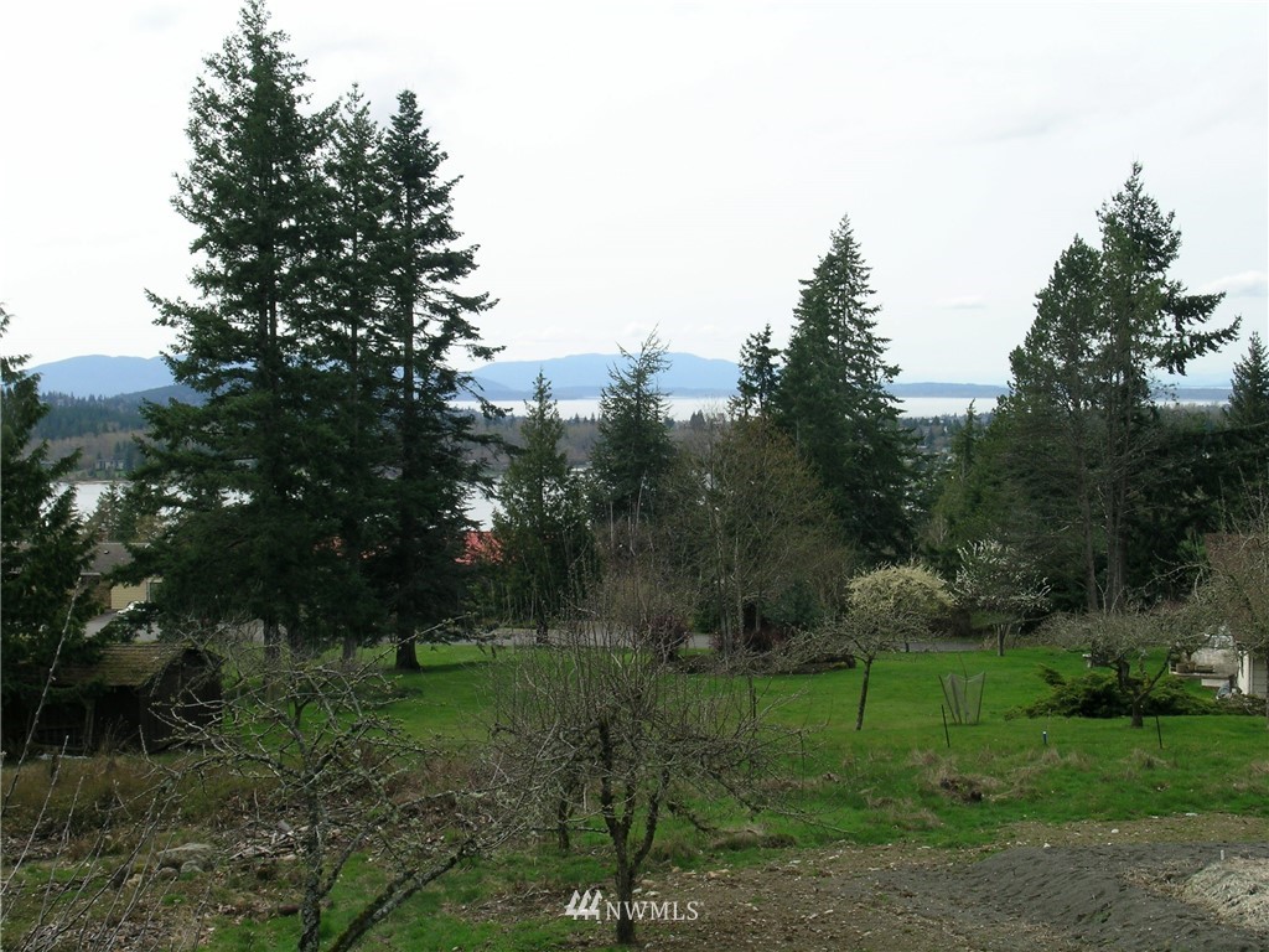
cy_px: 476
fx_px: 1833
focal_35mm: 50
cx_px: 634
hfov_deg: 38.2
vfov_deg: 29.1
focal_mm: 10.3
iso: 50
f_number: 7.6
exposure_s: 1/164
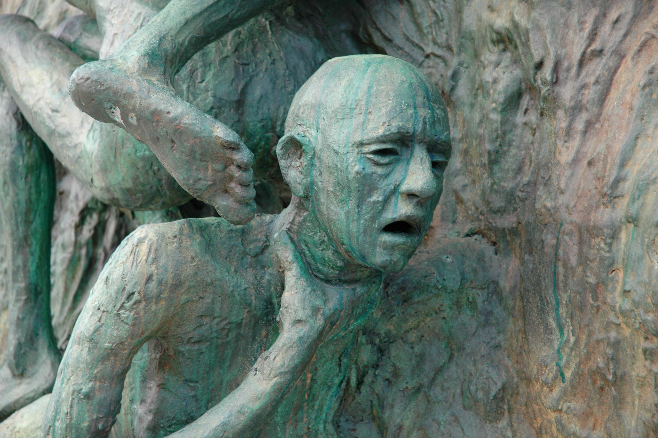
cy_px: 219
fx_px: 1917
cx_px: 329
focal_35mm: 105
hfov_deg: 19.5
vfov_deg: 13.0
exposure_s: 1/100
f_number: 5
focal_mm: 70
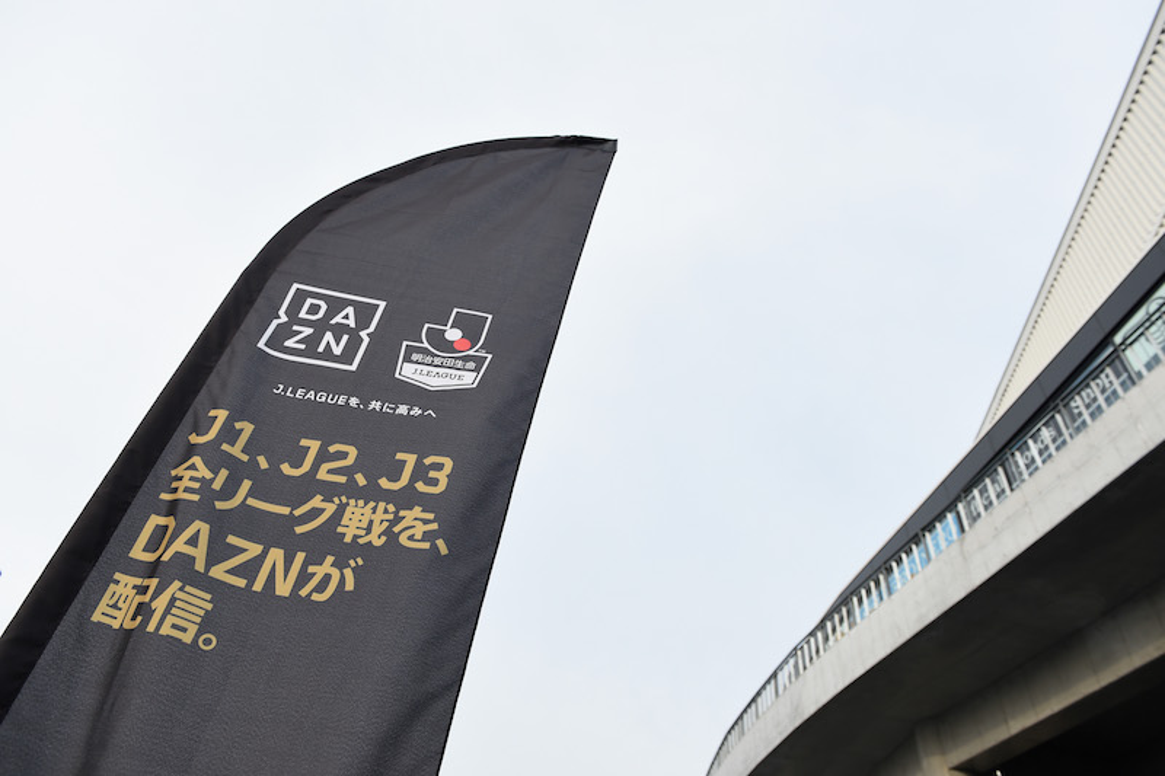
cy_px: 388
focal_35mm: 26
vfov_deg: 49.5
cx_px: 582
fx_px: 841
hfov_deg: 69.4
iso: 640
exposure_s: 1/800
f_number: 5.6
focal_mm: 26
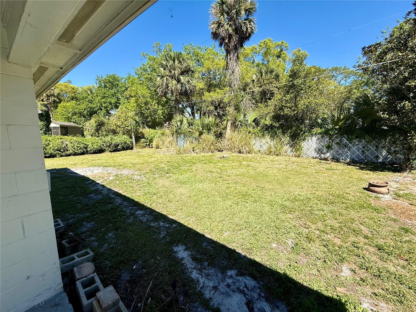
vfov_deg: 85.7
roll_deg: +0.4
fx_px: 168
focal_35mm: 14
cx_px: 208
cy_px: 156
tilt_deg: -7.7
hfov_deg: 102.1
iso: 50
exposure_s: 1/1235
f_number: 2.2
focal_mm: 2.22
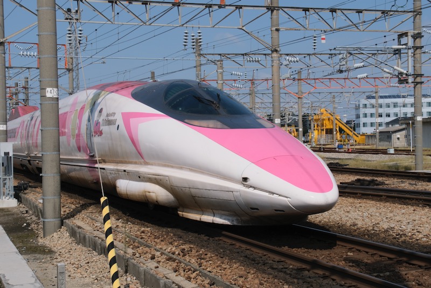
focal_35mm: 56
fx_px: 671
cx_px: 216
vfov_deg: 24.2
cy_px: 144
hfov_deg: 35.6
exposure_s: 1/1100
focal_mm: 37
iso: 640
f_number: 10
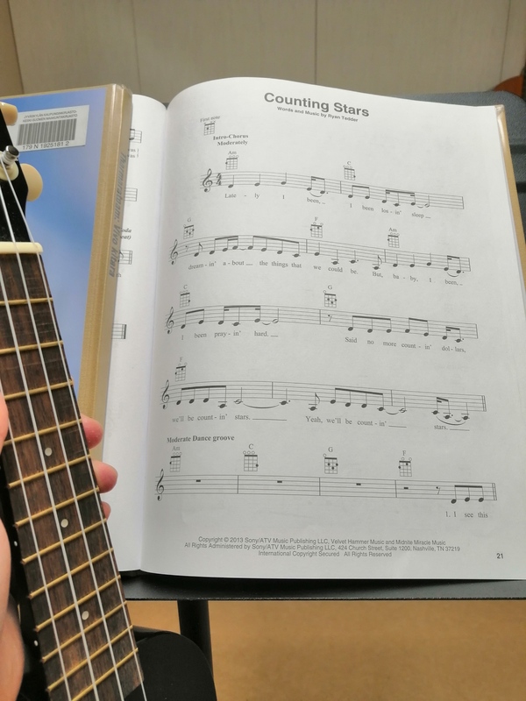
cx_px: 263
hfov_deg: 53.1
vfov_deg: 67.3
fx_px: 527
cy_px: 350
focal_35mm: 26
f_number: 1.8
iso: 64
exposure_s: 1/50
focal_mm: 3.95
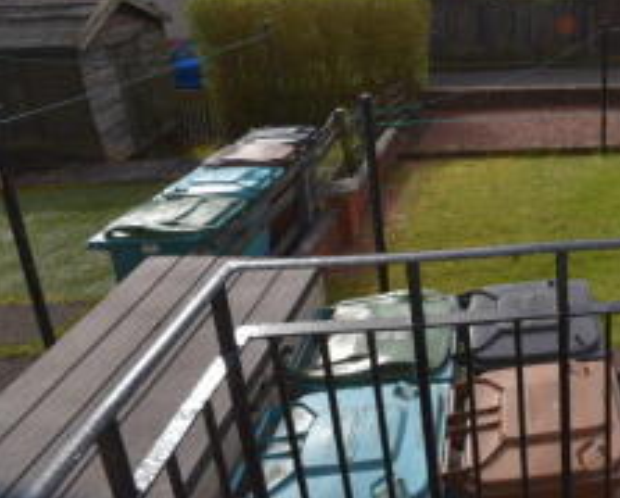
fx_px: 551
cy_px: 74
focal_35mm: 30
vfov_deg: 45.2
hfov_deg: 49.9
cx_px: 592
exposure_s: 1/200
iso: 100
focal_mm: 10
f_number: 9
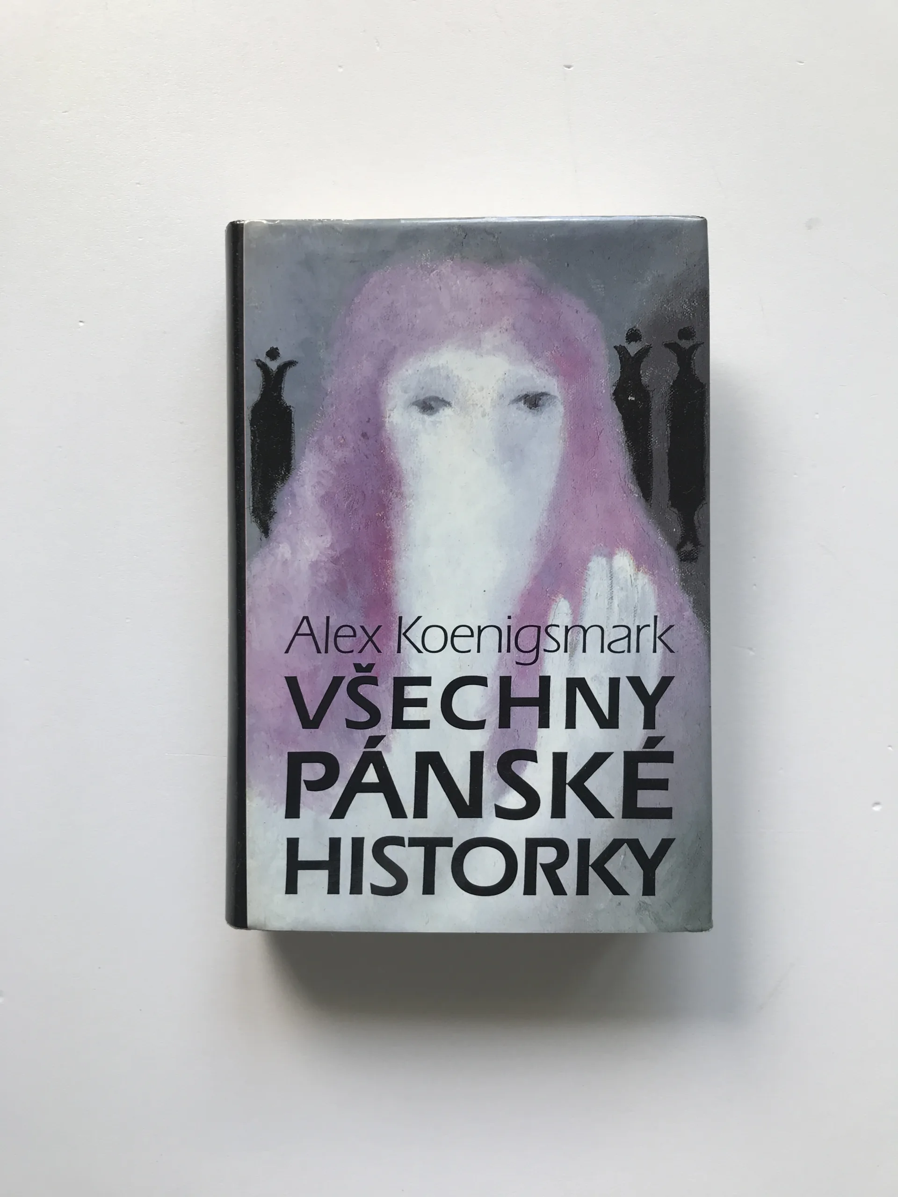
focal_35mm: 28
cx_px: 449
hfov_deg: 49.7
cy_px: 598
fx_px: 968
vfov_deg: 63.4
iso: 25
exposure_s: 1/100
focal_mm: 3.99
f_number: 1.8
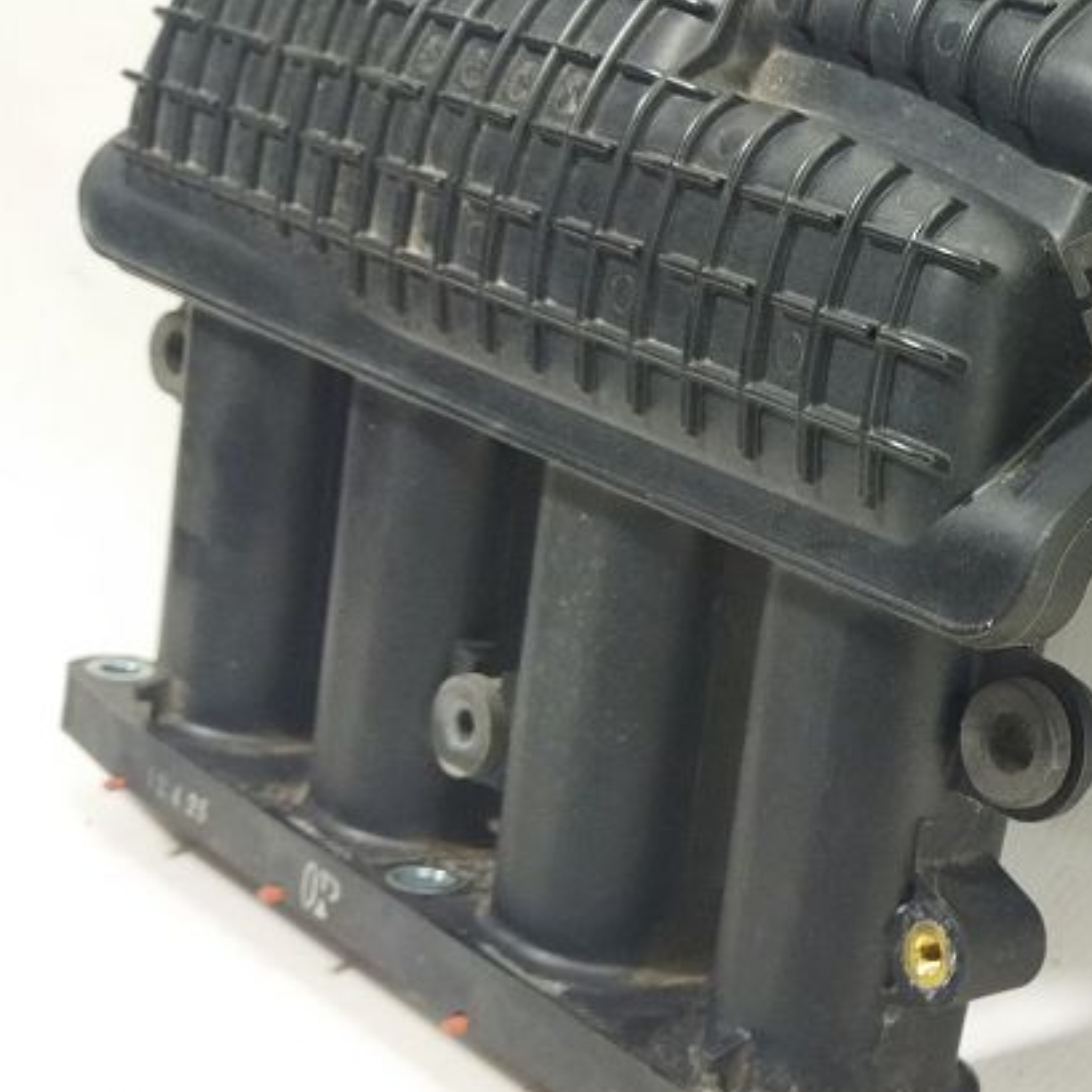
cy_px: 494
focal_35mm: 70
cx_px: 1343
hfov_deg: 22.5
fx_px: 2498
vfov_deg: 24.6
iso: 125
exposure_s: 1/50
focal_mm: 4.71
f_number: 1.79
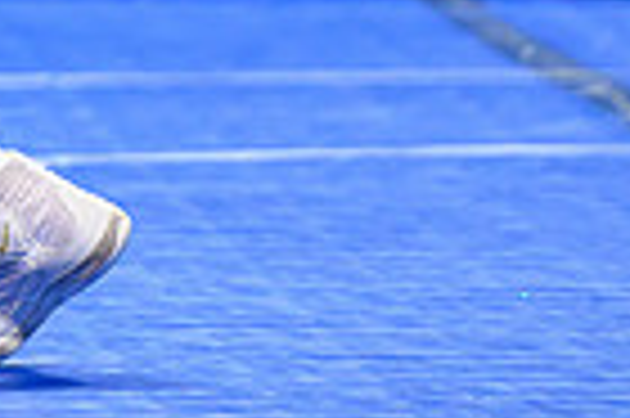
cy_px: -558
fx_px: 16658
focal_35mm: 953
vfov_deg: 1.4
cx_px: -654
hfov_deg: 2.2
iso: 2500
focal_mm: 200
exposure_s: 1/800
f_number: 2.8
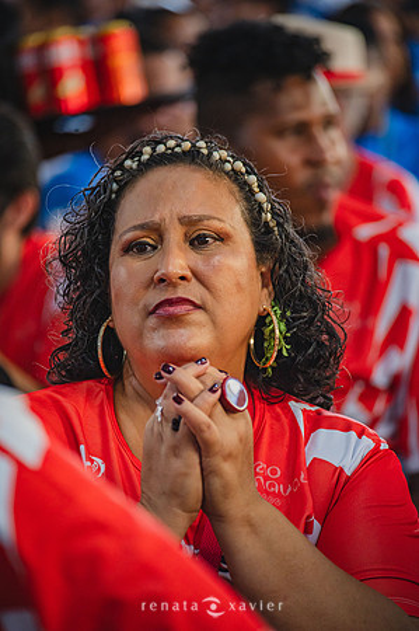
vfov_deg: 7.6
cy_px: 316
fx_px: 4724
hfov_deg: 5.1
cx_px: 210
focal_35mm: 270
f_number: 5.6
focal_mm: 270
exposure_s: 1/400
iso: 1600
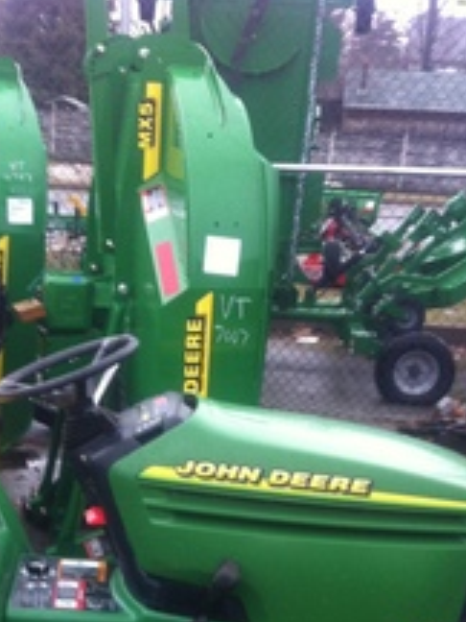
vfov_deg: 28.1
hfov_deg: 21.9
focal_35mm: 66
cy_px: 582
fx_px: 1185
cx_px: 82
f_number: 2.8
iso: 100
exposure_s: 1/60
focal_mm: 3.85
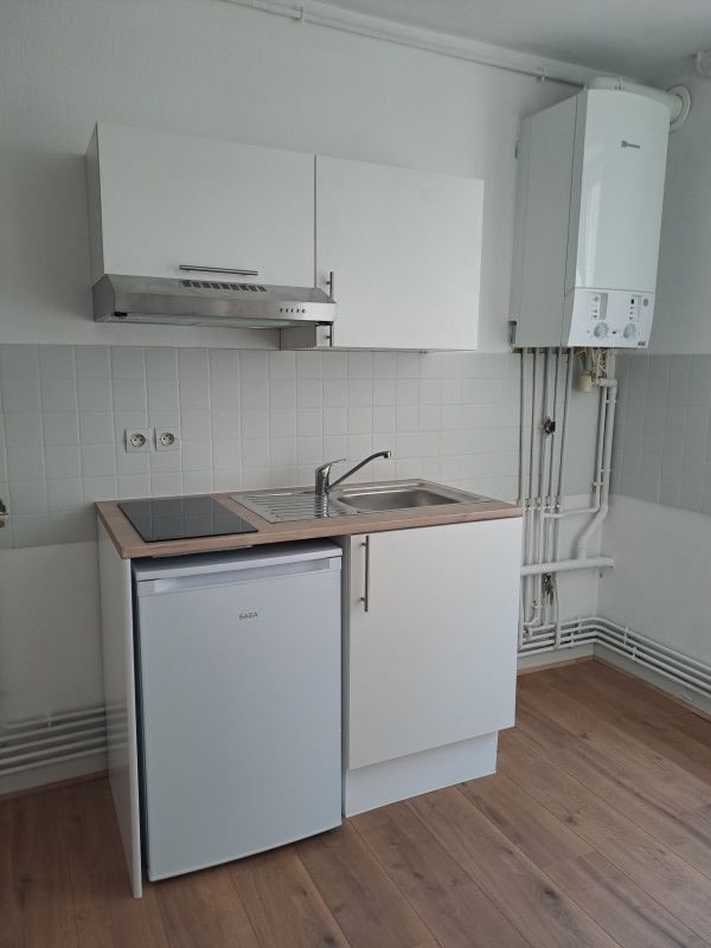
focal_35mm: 25
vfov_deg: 69.4
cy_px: 474
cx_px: 356
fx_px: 685
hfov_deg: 54.9
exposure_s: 1/50
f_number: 1.8
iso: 100
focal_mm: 4.65
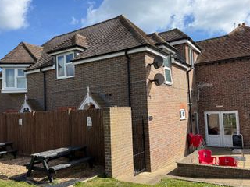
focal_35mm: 30
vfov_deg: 46.8
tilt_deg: +4.1
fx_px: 217
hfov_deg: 60.0
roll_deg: +0.7
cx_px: 124
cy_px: 99
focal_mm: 6.76
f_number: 1.78
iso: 80
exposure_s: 1/3584
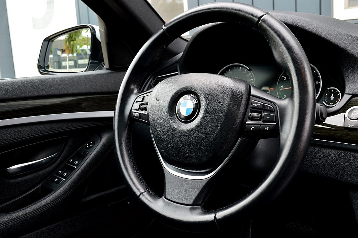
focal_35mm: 38
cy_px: 119
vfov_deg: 35.4
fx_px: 372
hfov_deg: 51.3
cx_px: 179
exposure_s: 1/60
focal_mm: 25
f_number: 8
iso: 560
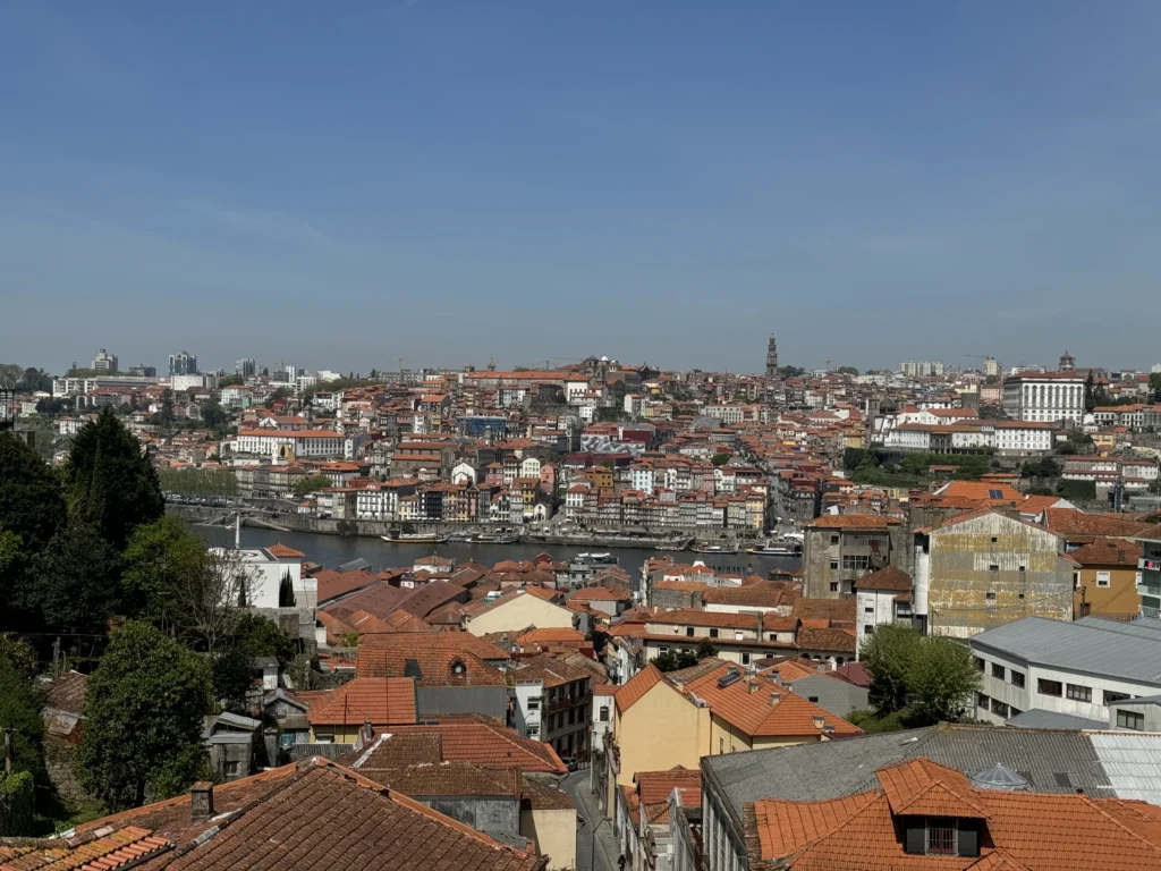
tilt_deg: -1.6
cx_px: 580
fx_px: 1610
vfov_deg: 30.3
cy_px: 436
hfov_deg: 39.7
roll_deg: -0.8
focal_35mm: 48
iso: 64
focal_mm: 6.86
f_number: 1.78
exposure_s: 1/7937
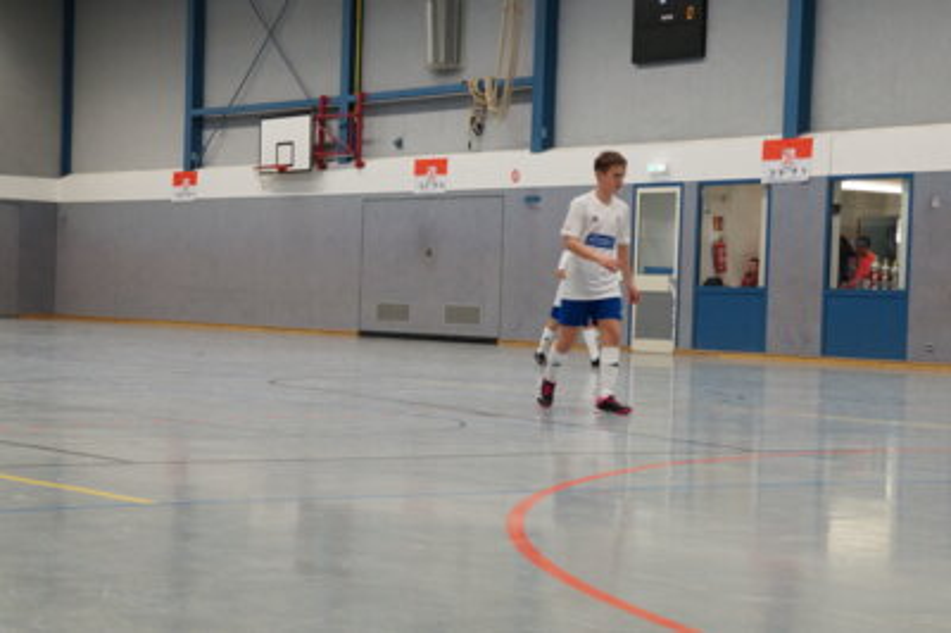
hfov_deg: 24.6
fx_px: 2178
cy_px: 316
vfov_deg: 16.5
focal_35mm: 82
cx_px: 476
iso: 2000
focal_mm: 55
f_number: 7.1
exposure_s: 1/100
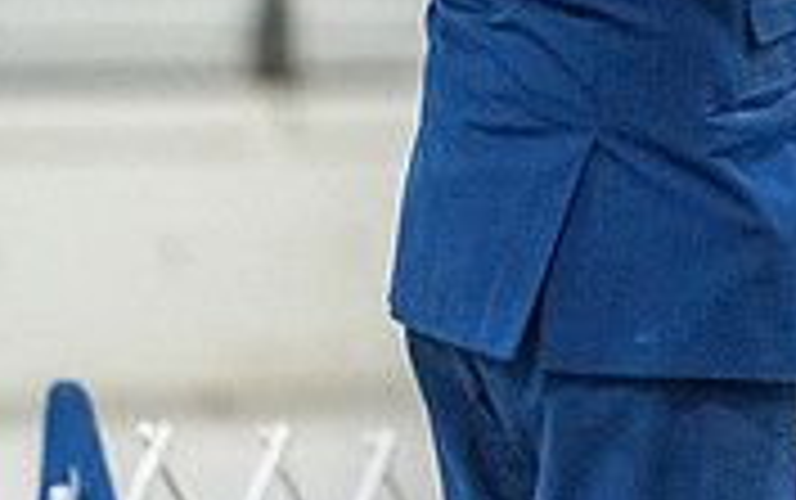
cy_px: -119
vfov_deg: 2.2
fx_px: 12768
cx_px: 1075
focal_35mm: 588
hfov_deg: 3.6
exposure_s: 1/400
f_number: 3.2
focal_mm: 176
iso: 6400
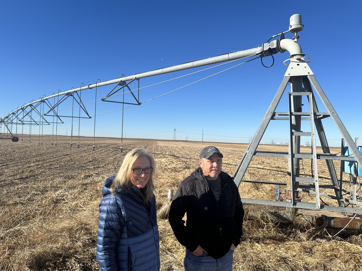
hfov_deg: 69.4
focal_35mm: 25
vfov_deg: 54.9
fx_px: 261
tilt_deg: +0.8
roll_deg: -1.9
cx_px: 176
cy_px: 140
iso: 80
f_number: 1.78
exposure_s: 1/2967
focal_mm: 6.86
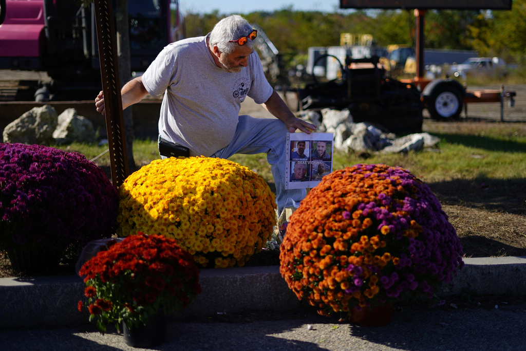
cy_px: 176
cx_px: 263
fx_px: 731
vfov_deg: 27.0
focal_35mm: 50
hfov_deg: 39.6
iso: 64
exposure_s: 1/2500
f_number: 1.8
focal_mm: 50
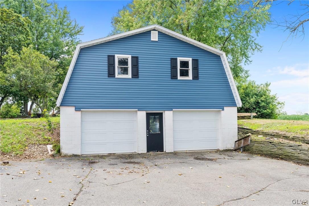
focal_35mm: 30
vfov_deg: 43.6
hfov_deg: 62.0
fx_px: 257
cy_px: 103
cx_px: 154
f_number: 7.1
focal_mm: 30
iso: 320
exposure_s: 1/320
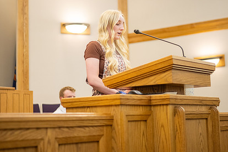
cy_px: 59
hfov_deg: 28.8
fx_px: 443
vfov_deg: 19.4
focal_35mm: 70
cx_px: 116
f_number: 1.8
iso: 1600
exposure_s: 1/400
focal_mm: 50
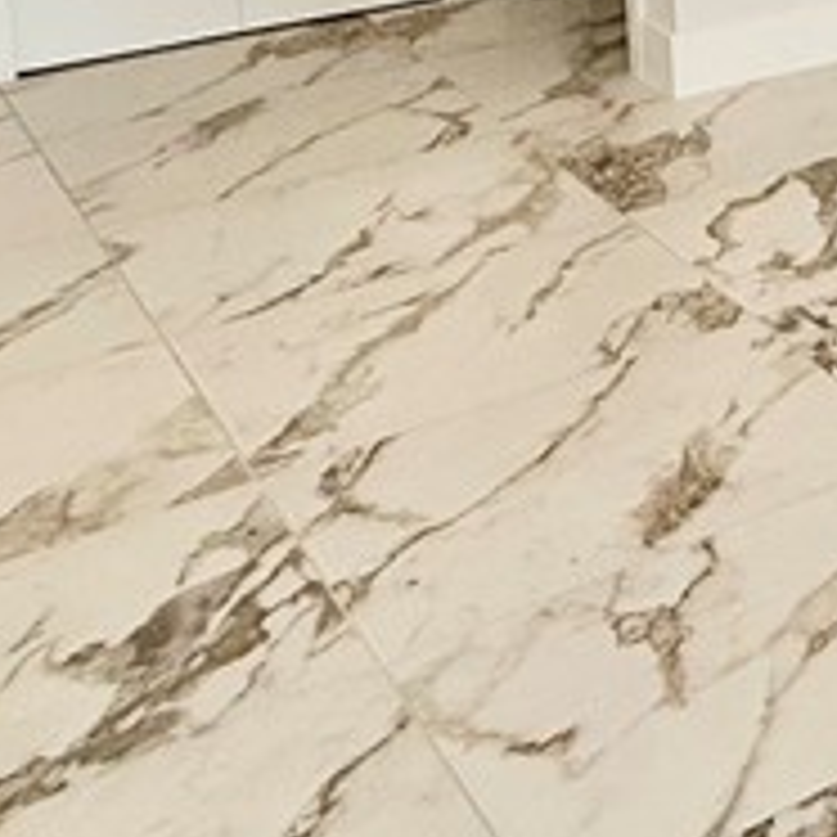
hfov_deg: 15.3
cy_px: -351
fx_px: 1860
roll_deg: -1.8
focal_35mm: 68
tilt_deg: -6.2
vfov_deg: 21.9
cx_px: 1971
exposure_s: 1/147
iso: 50
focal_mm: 2.22
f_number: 2.2
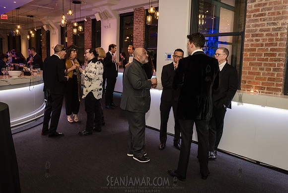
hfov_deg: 61.7
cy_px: 88
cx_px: 142
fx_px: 241
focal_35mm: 30
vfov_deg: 43.5
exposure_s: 1/160
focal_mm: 26
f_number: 4.5
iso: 4000
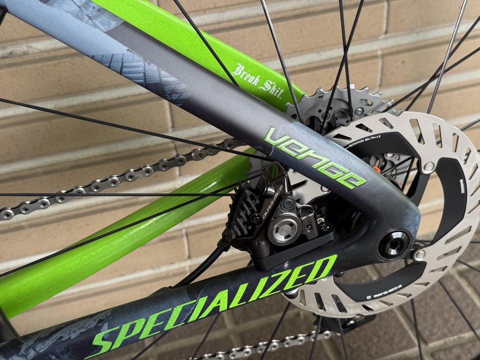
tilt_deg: -37.1
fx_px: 666
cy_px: 180
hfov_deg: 39.7
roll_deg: +2.4
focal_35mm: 48
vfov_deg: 30.3
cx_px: 240
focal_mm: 6.76
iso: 160
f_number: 1.78
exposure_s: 1/60
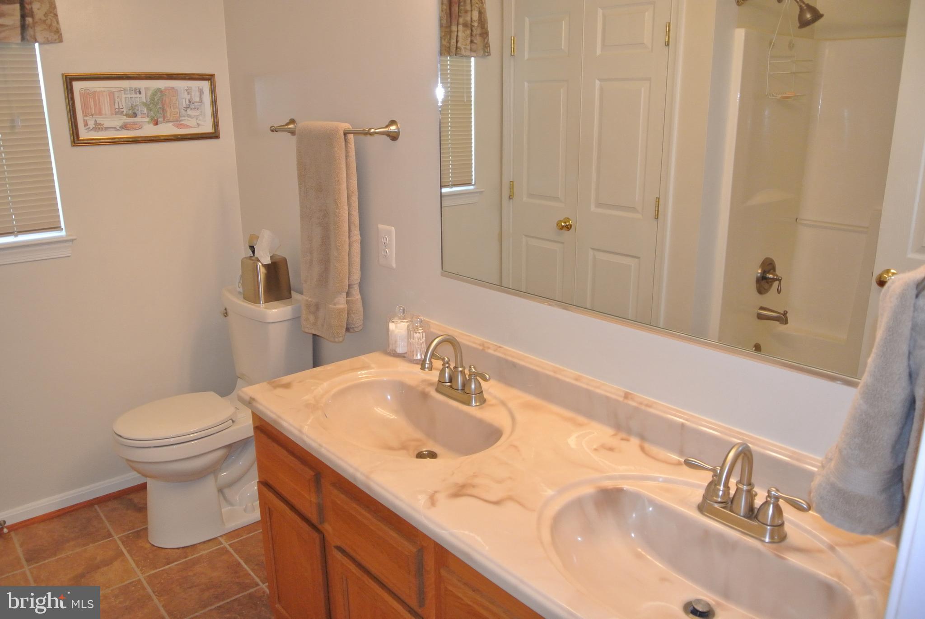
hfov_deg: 67.3
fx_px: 694
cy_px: 310
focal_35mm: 27
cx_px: 462
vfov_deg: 48.0
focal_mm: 10
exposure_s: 1/60
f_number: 3.5
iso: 560
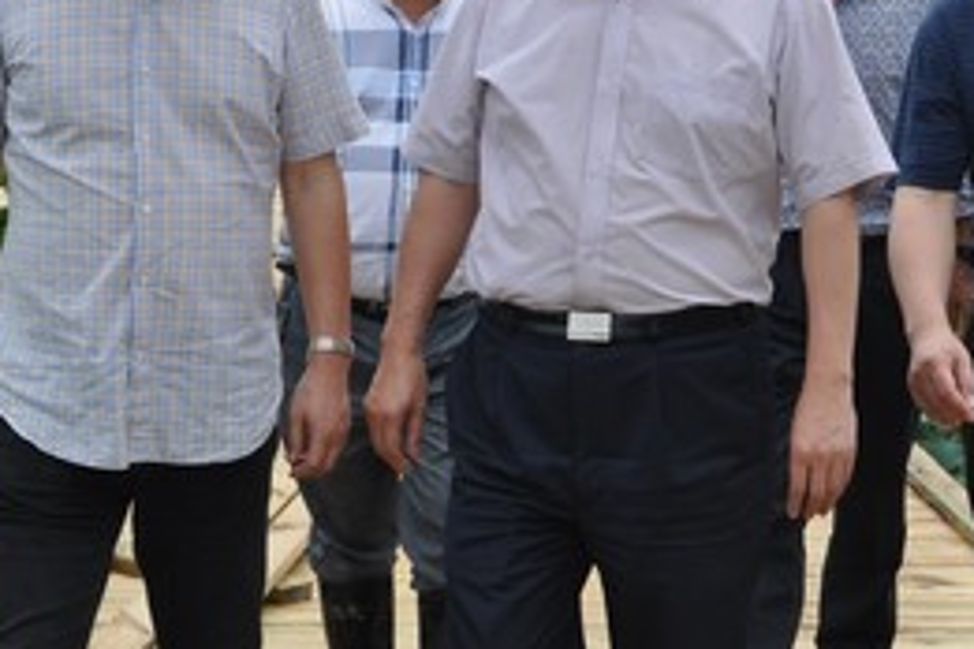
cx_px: 545
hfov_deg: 18.7
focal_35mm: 109
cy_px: 205
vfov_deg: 12.5
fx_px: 2949
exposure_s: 1/250
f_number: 8
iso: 200
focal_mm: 38
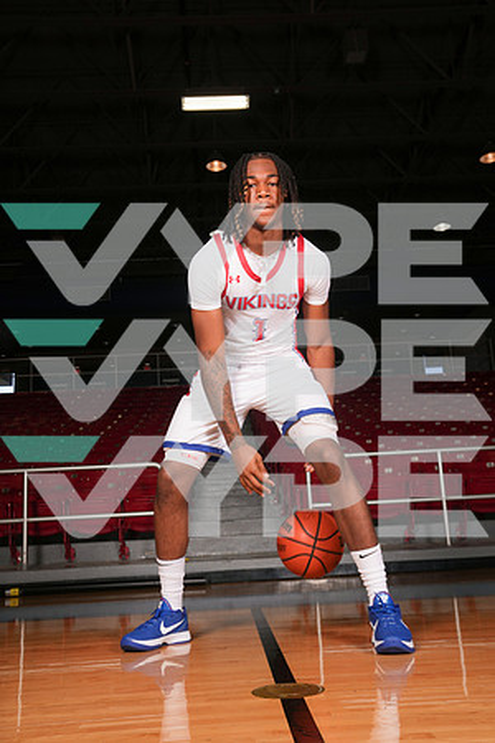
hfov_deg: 37.9
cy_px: 372
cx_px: 248
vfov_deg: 54.4
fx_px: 722
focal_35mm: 35
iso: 400
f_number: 8
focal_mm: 35
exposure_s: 1/200
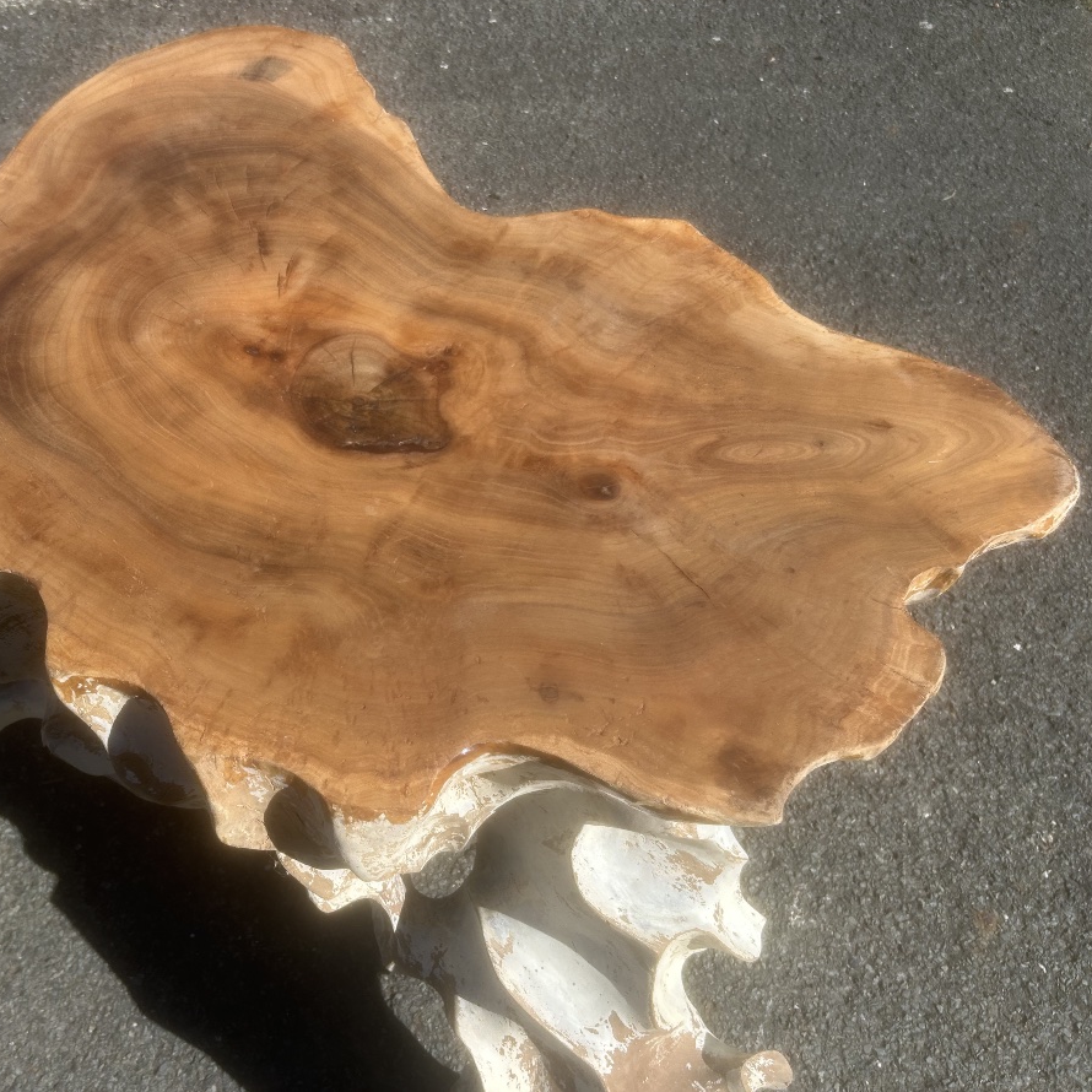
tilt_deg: -46.6
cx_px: 391
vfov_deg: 52.5
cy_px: 541
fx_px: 1106
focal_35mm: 31
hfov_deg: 51.8
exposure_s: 1/3077
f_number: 1.5
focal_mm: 5.7
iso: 50
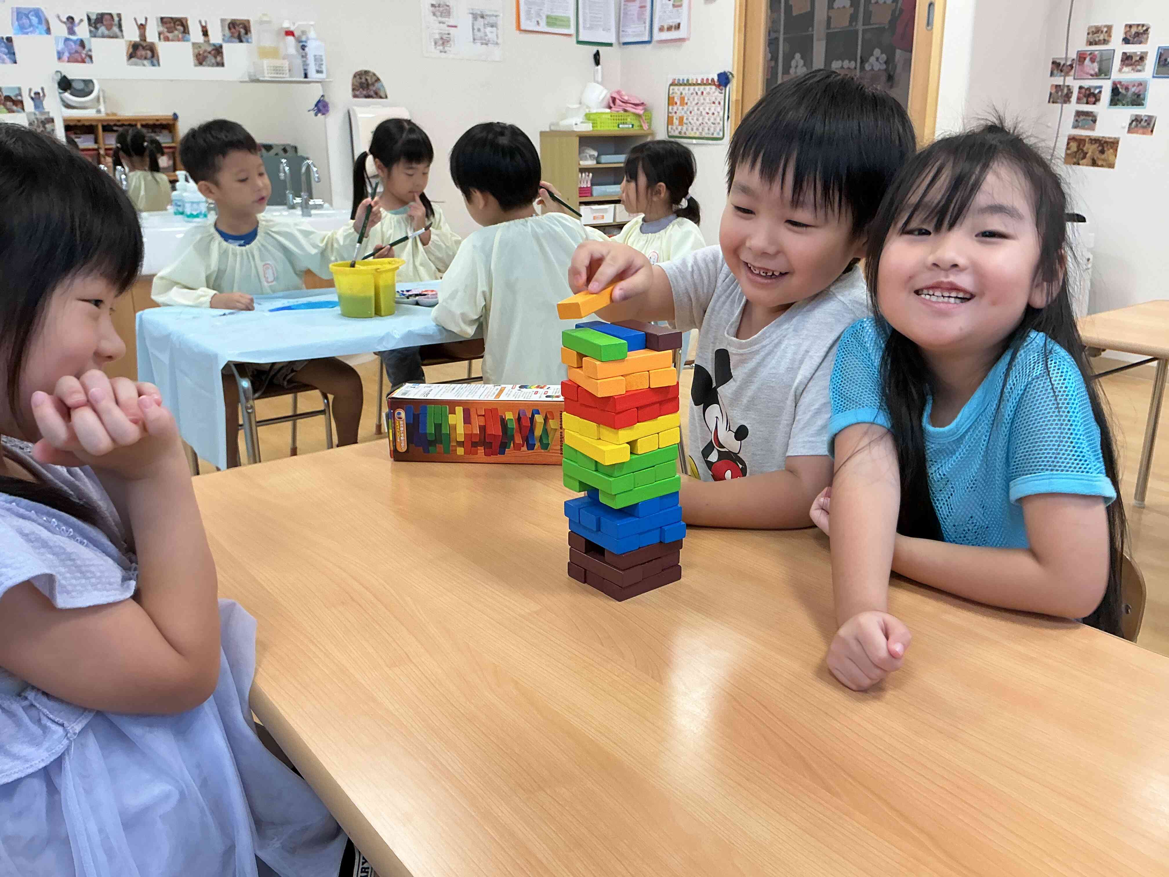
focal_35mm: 29
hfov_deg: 61.7
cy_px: 438
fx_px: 979
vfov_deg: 48.2
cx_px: 584
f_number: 1.8
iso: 64
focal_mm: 3
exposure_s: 1/120
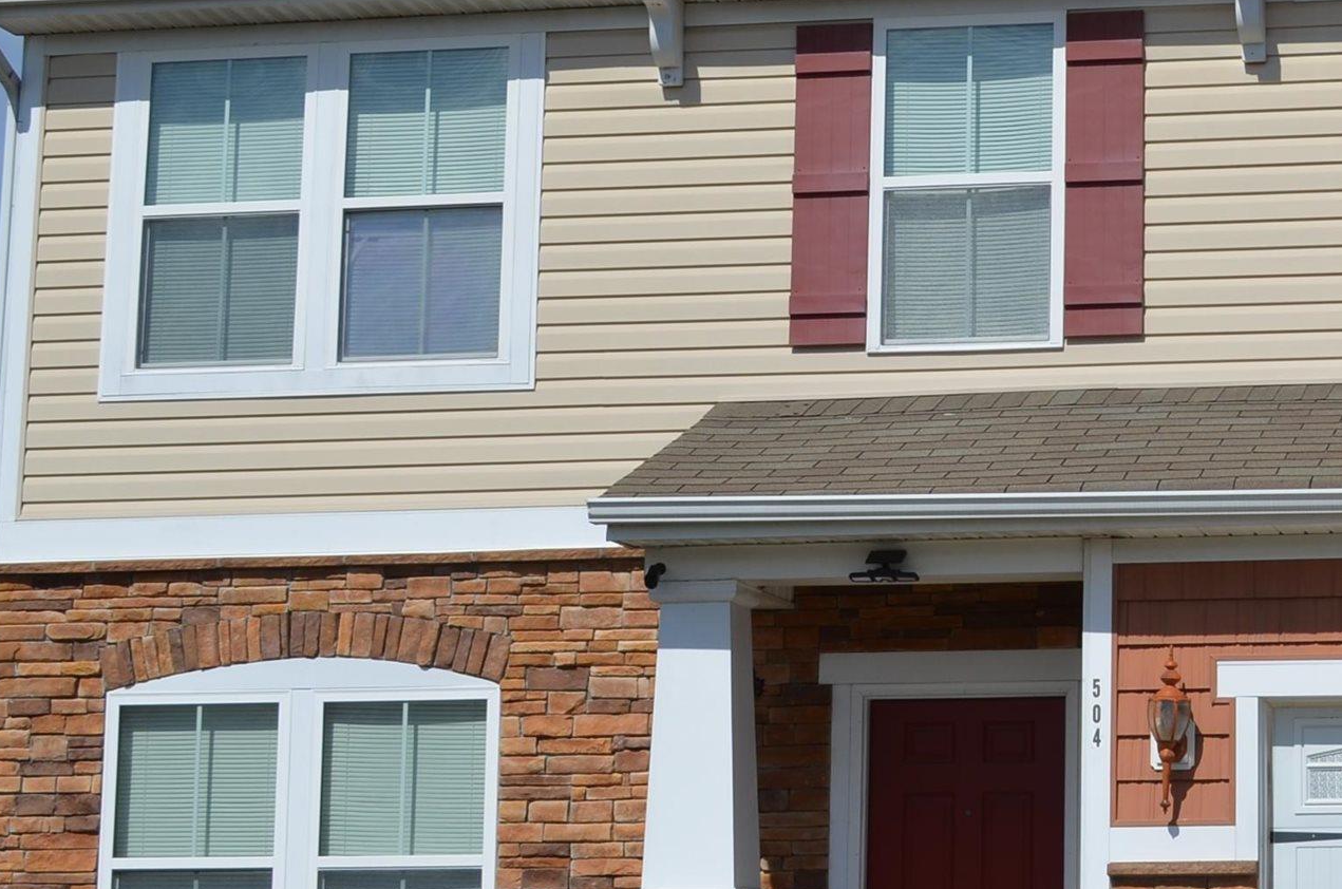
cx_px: 1390
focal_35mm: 87
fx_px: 3237
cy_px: 354
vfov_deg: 15.6
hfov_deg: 22.4
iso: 100
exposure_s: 1/400
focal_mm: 24
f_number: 10
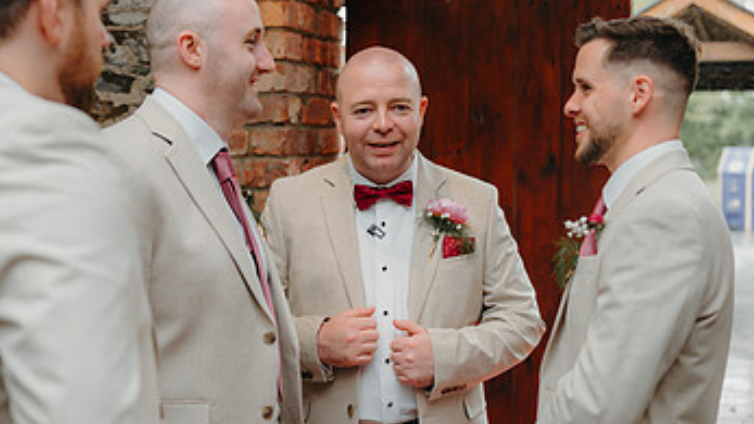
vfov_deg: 19.1
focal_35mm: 63
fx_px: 1259
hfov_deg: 33.3
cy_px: 197
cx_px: 432
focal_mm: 35
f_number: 2
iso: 100
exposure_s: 1/200
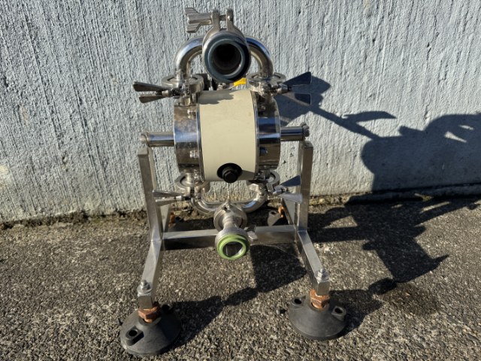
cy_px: 180
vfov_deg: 56.8
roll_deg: +2.6
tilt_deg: -26.0
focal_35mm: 24
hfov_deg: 71.6
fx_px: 333
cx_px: 240
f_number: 1.78
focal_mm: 6.76
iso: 80
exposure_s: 1/2959
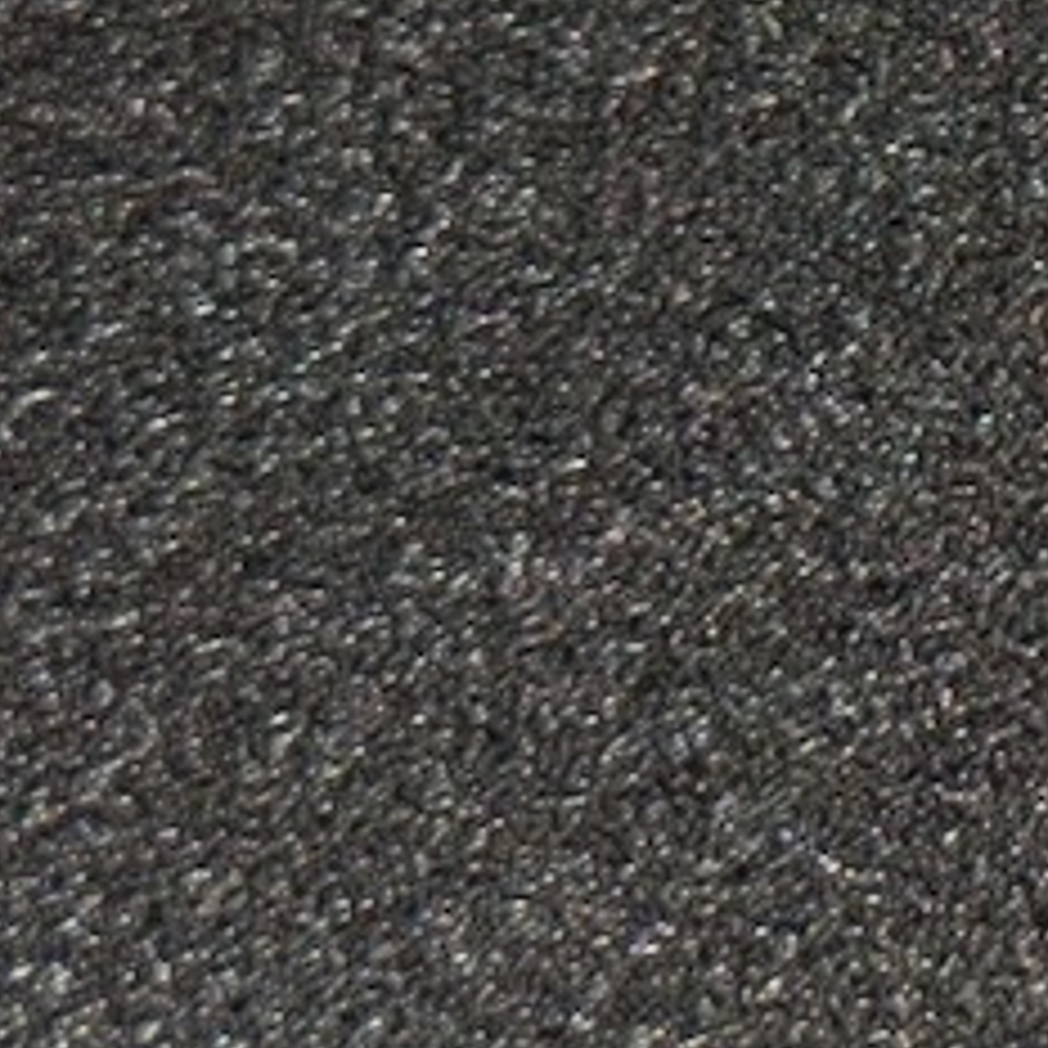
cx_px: 2748
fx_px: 7981
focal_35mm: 233
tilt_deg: -48.2
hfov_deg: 7.0
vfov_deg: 7.5
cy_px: -198
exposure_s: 1/42
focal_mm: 6.76
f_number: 1.78
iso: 250
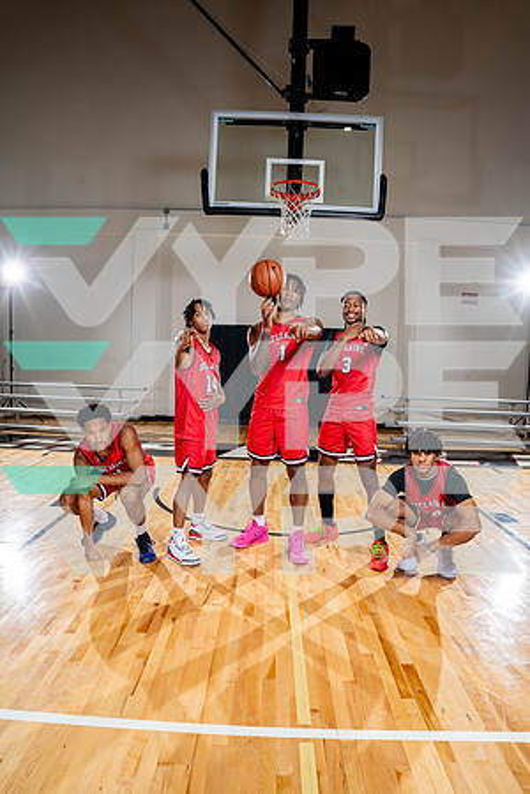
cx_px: 265
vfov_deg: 73.7
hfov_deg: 53.1
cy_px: 397
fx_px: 530
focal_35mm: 24
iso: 250
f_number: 7.1
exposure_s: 1/250
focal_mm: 24
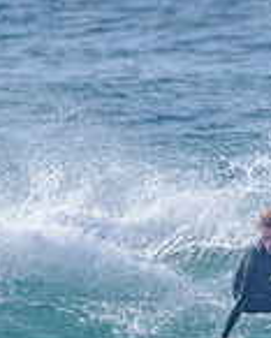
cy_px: 287
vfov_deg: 0.8
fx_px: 22815
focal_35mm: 2278
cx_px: 331
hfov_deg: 0.7
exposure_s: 1/2000
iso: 140
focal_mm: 500
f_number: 5.6
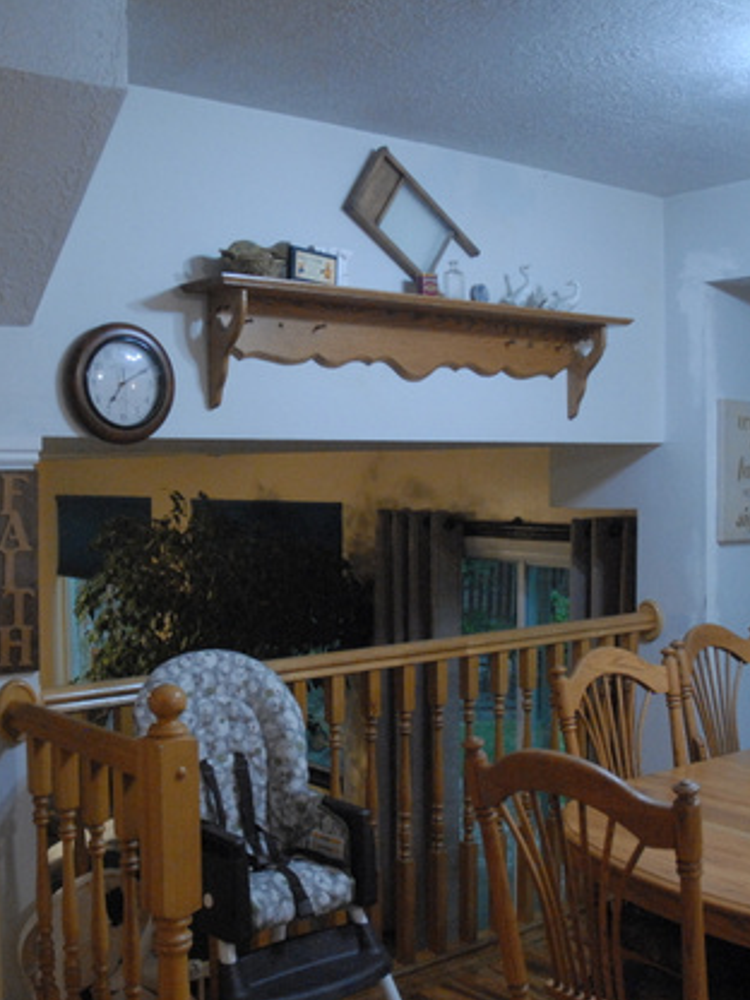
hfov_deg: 35.8
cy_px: 512
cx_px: 298
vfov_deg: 46.8
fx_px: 1156
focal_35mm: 40
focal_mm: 18
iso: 1600
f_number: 4
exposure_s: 1/60
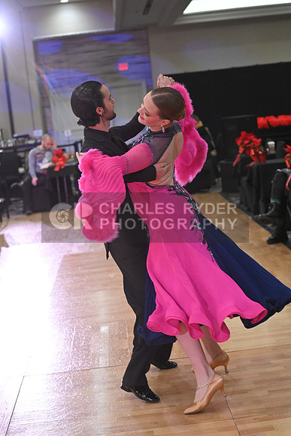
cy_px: 218
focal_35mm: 70
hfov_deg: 19.5
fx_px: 848
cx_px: 146
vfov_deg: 28.8
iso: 3200
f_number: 4.5
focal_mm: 70
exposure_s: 1/400
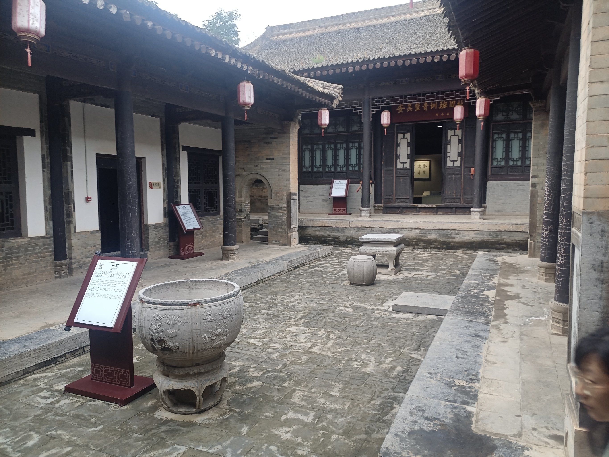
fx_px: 457
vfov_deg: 53.1
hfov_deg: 67.3
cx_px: 304
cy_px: 228
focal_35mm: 26
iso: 101
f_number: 1.8
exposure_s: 1/101
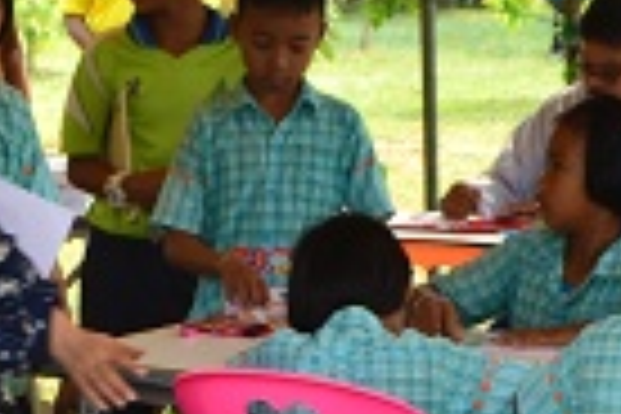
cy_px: 475
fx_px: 2691
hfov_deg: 13.1
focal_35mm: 156
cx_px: 76
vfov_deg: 8.7
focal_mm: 18
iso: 100
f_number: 5
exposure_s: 1/100
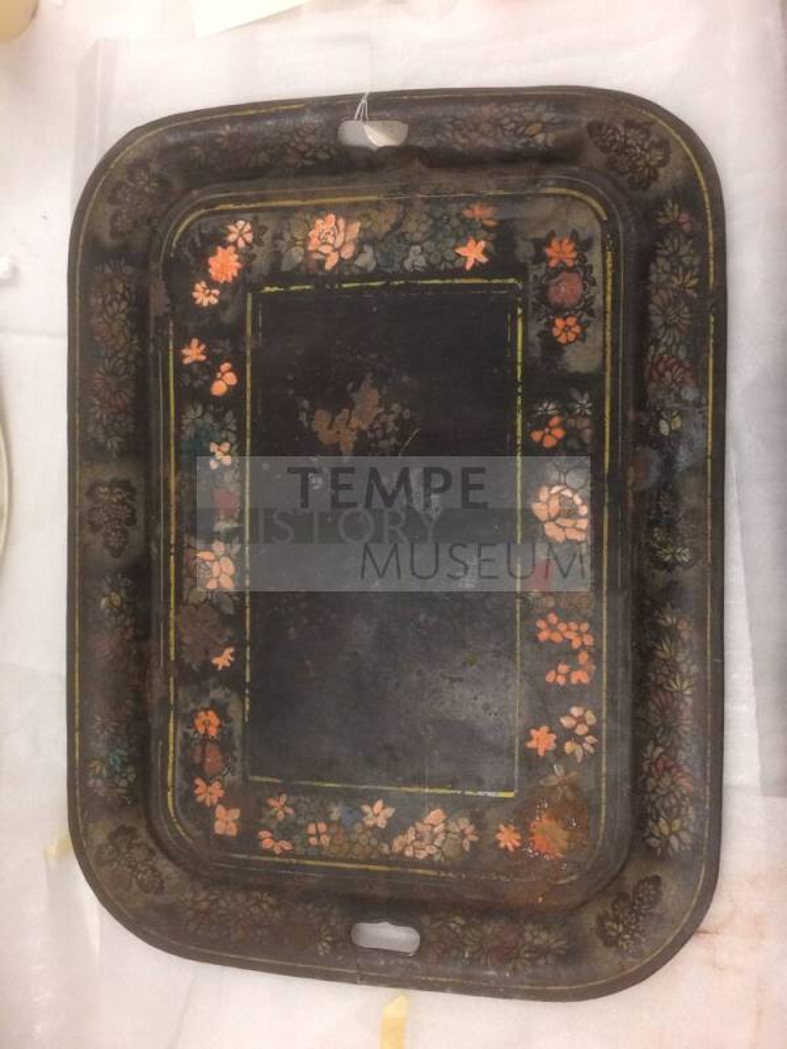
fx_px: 879
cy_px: 524
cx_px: 394
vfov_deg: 61.7
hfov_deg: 48.2
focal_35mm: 29
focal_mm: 4.15
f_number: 2.2
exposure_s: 1/30
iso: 160
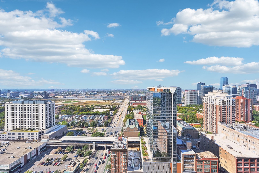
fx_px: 101
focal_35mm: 14
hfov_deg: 104.3
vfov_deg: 81.2
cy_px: 86
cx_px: 130
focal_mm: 14
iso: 800
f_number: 8
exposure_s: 1/640
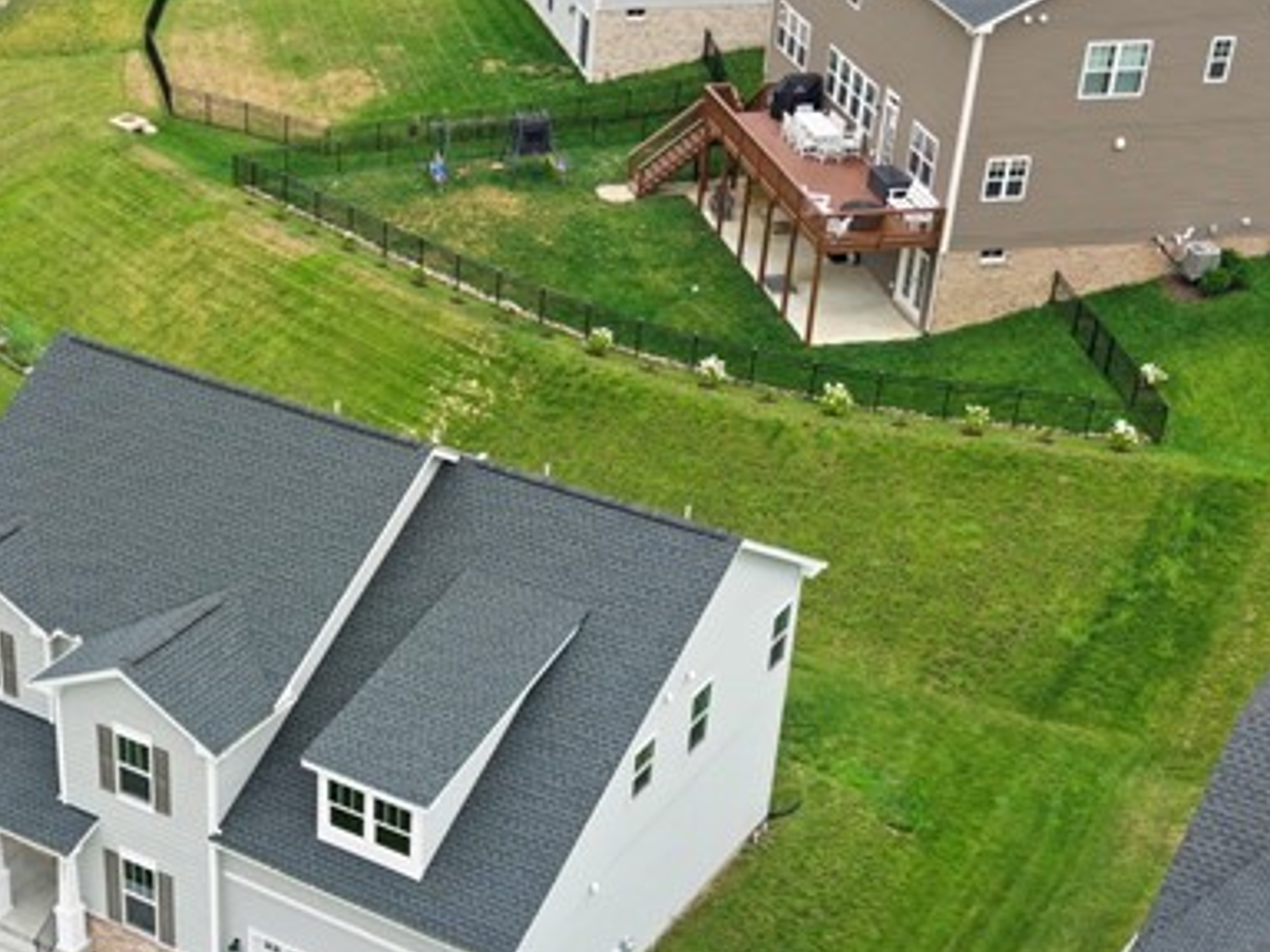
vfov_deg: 22.7
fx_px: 2348
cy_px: 724
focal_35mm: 64
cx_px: 301
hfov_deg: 29.7
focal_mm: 8.67
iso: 100
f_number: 1.8
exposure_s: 1/800
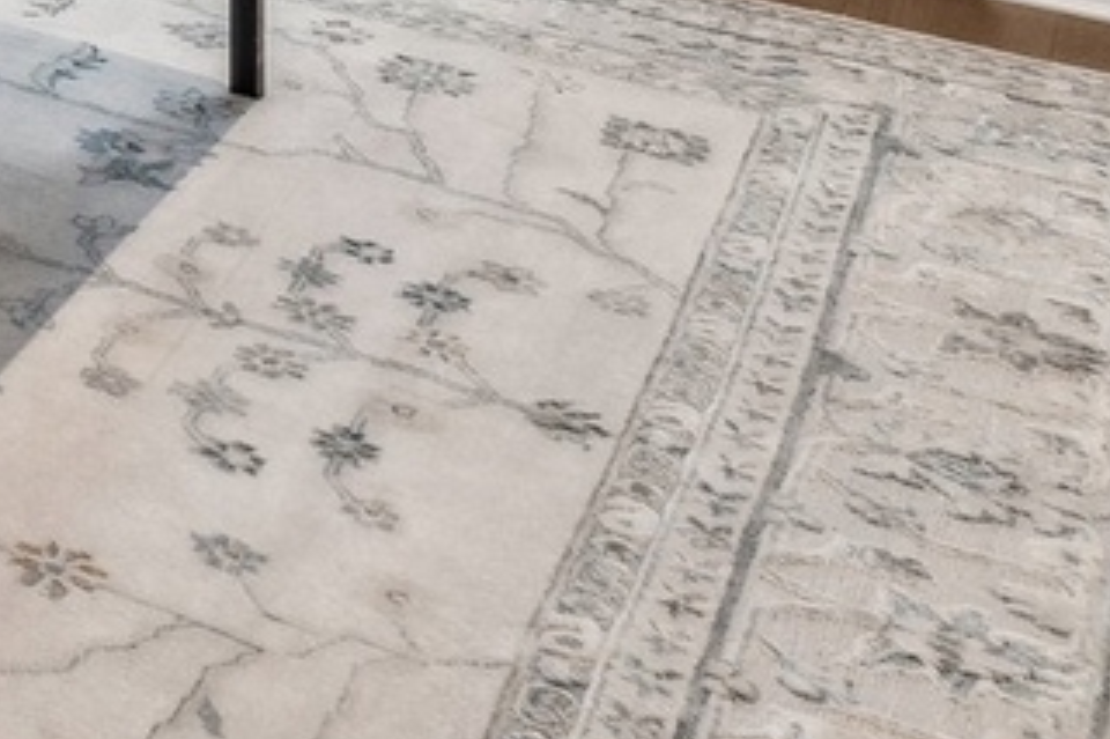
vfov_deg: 12.6
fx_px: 2650
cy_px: -999
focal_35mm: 86
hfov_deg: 16.3
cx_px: -1276
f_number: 7.1
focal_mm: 17
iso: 320
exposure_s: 1/15
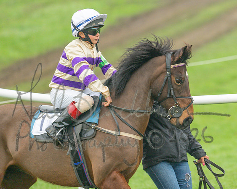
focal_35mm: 830
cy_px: 83
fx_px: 5820
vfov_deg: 1.9
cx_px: 175
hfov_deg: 2.3
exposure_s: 1/500
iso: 400
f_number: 4.5
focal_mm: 400
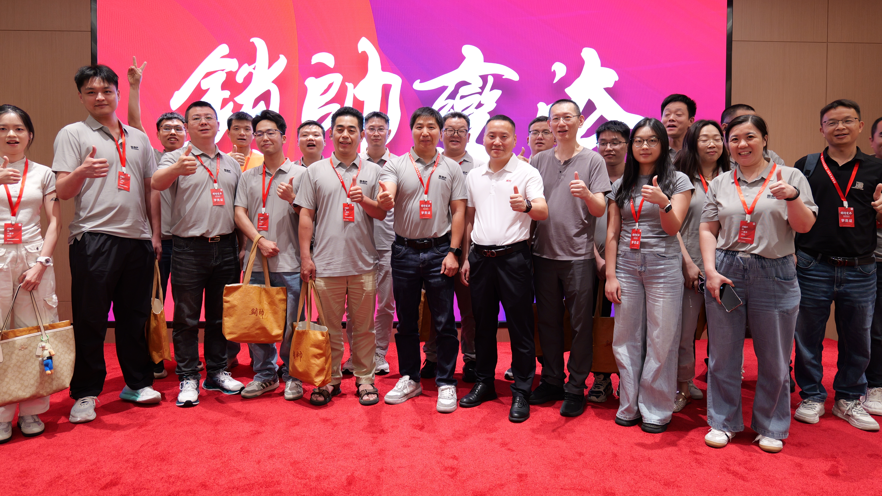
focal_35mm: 23
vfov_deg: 49.4
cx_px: 432
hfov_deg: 78.7
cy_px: 215
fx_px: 538
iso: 1000
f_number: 3.5
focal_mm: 20
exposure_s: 1/60
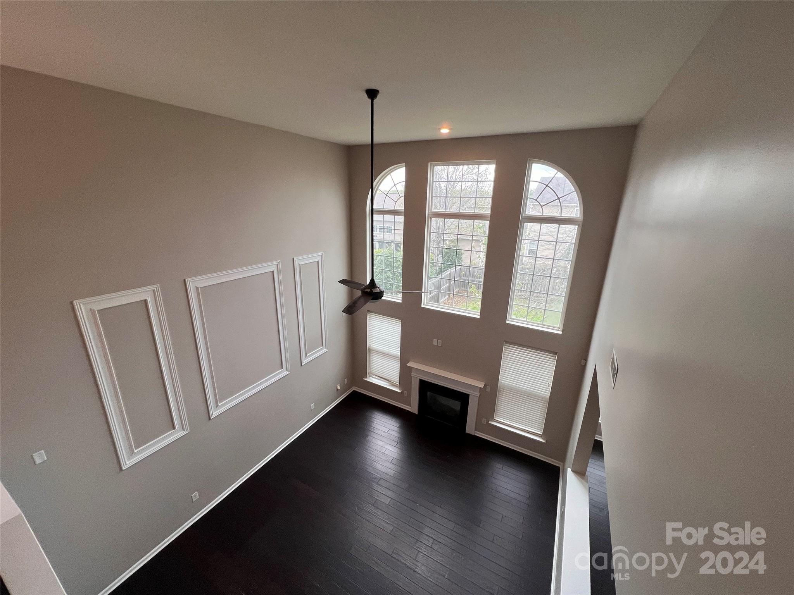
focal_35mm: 13
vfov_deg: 89.9
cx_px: 397
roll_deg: -1.5
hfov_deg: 106.2
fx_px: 298
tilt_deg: -17.1
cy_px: 298
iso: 100
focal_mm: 1.57
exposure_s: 1/120
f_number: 1.8
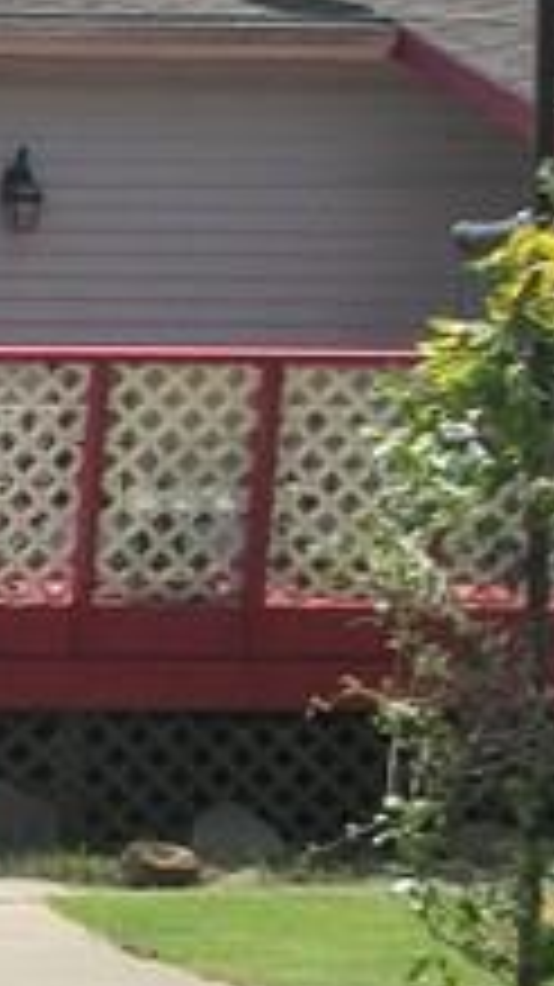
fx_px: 5334
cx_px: -995
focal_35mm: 204
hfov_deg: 5.6
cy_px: 729
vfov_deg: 10.5
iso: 80
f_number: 9.9
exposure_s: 1/125
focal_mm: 7.1
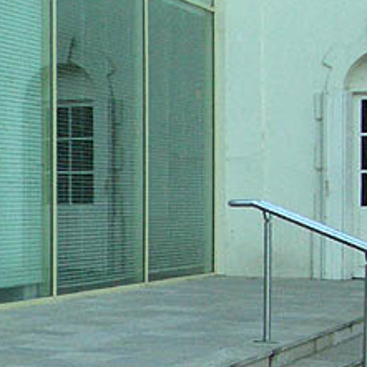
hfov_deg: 15.2
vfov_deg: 15.4
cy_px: 327
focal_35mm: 112
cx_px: -22
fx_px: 1343
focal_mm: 5.8
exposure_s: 1/320
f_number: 2.6
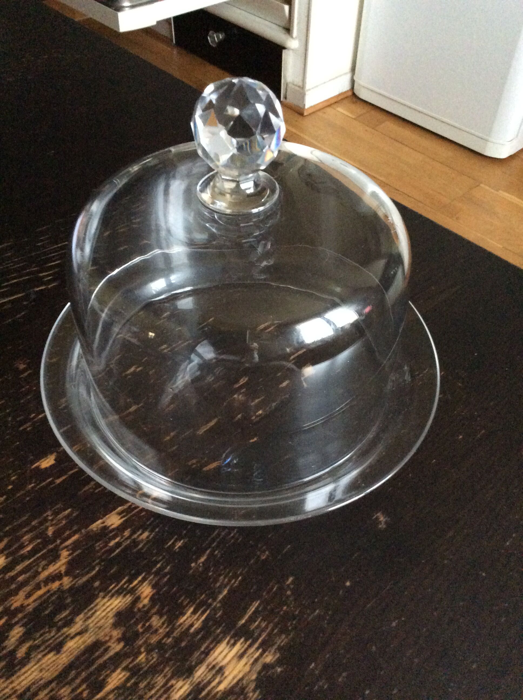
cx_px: 262
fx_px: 646
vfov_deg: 56.9
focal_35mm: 32
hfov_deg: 44.1
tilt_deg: -46.8
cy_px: 350
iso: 500
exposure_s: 1/17
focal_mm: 3.3
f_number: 2.4
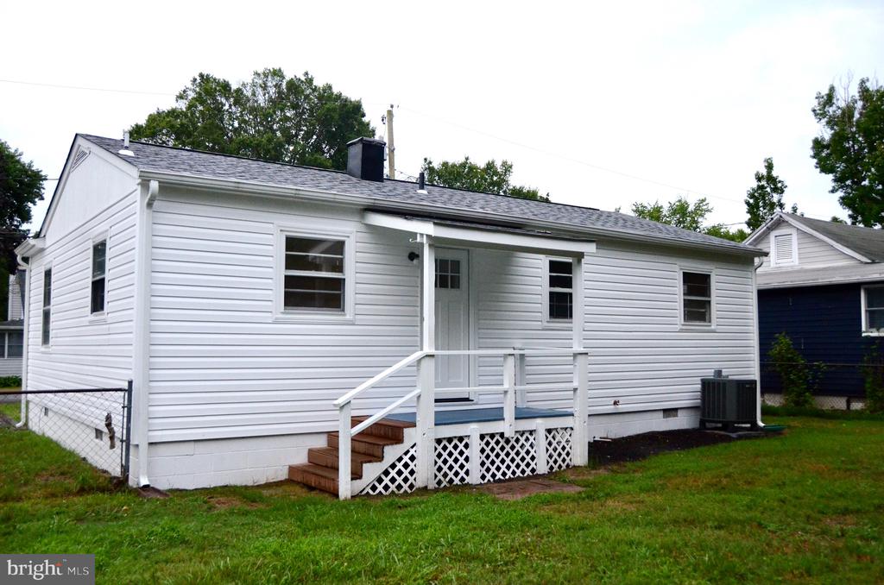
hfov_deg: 62.0
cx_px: 442
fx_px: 735
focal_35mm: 30
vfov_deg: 43.4
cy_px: 292
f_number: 3.5
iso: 2200
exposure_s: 1/4000
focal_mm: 20
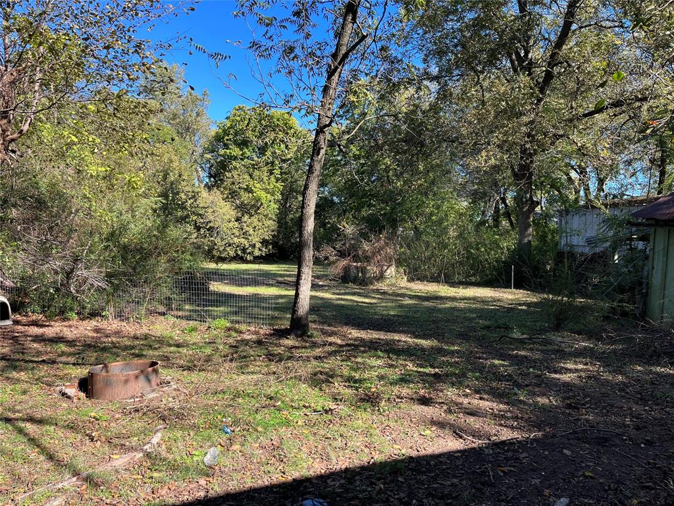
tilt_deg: -2.6
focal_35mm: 26
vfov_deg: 53.1
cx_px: 337
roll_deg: -0.7
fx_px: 506
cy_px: 253
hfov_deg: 67.3
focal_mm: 5.1
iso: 50
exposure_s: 1/718
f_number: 1.6
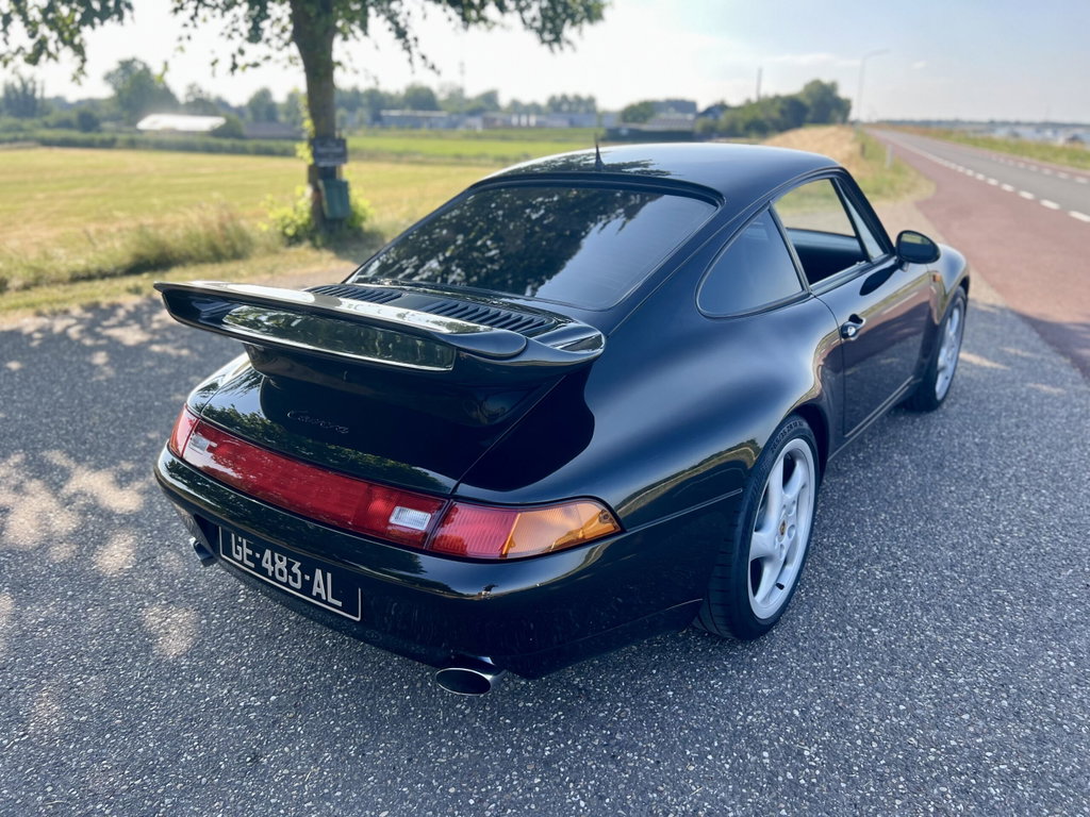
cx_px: 545
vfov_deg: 53.1
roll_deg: -0.6
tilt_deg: -19.5
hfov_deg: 67.3
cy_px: 408
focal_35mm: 26
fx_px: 819
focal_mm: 5.7
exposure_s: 1/859
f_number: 1.5
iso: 50
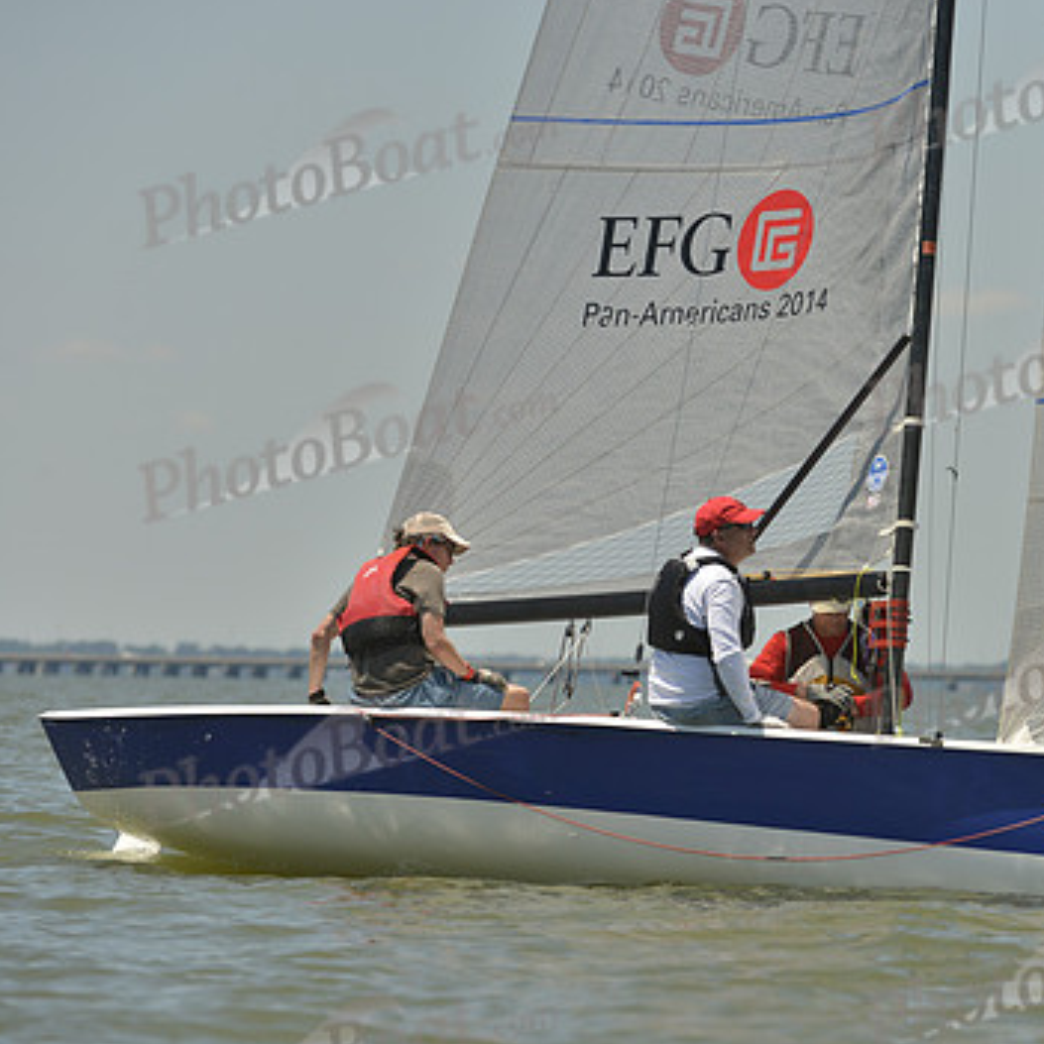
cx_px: 714
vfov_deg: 5.2
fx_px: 11499
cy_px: 558
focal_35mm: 337
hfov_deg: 5.2
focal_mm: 240
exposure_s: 1/1250
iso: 200
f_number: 6.3
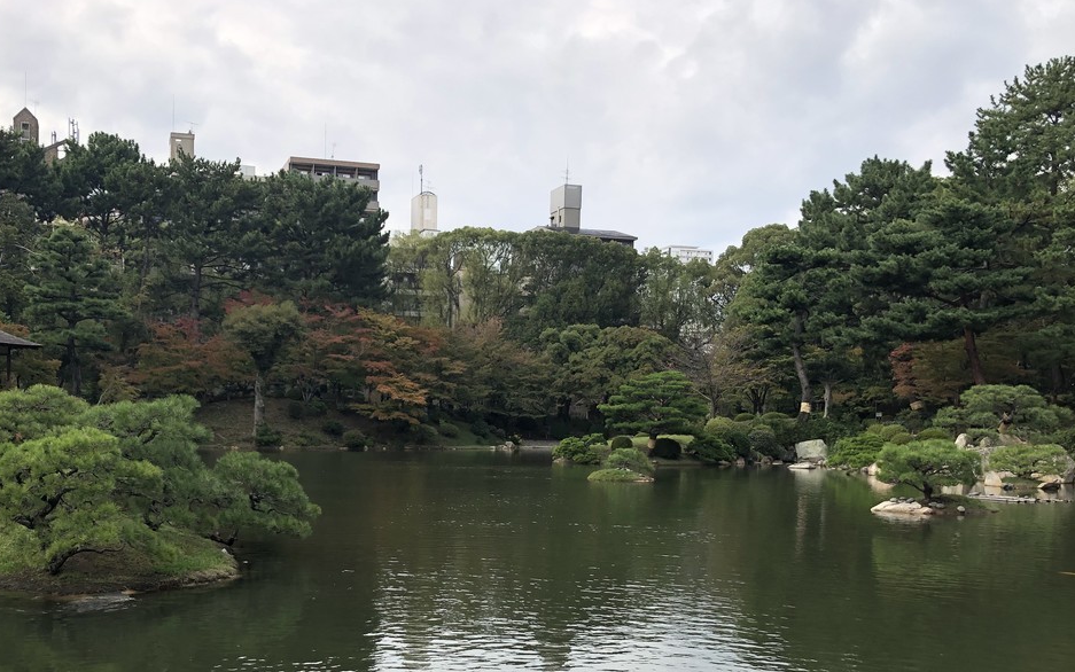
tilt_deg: -2.1
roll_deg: -2.0
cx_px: 419
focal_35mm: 38
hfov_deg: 51.1
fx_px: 1113
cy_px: 472
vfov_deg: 33.2
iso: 20
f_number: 1.8
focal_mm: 3.99
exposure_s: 1/674
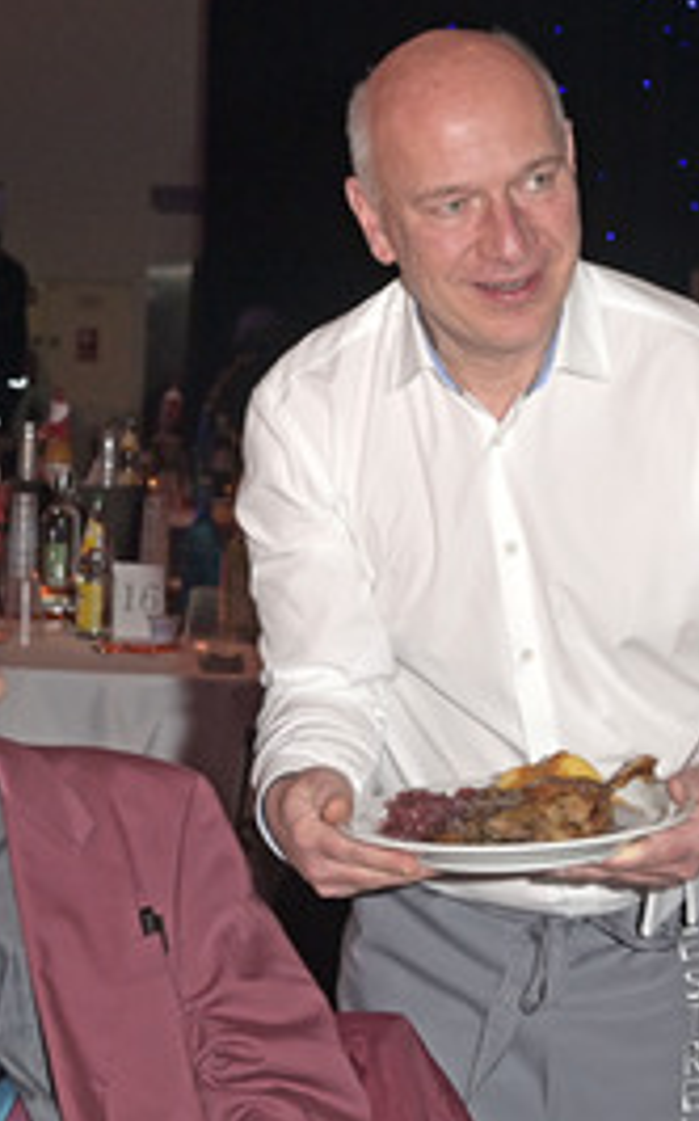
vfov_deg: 24.9
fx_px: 2533
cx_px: 474
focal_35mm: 83
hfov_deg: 15.7
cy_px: 577
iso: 2500
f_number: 5.6
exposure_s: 1/160
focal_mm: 48
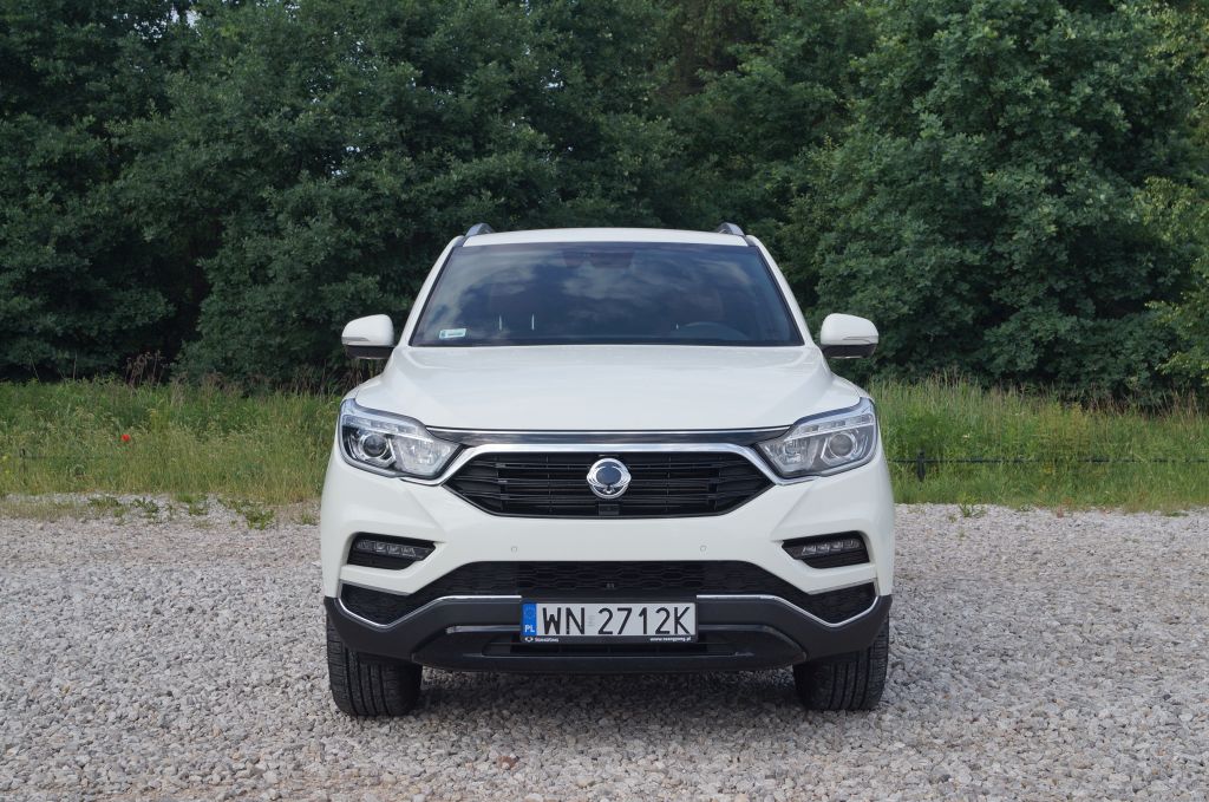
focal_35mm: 45
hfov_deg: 43.7
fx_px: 1509
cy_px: 401
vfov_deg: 29.8
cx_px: 604
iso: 100
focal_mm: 30
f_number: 9
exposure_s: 1/250
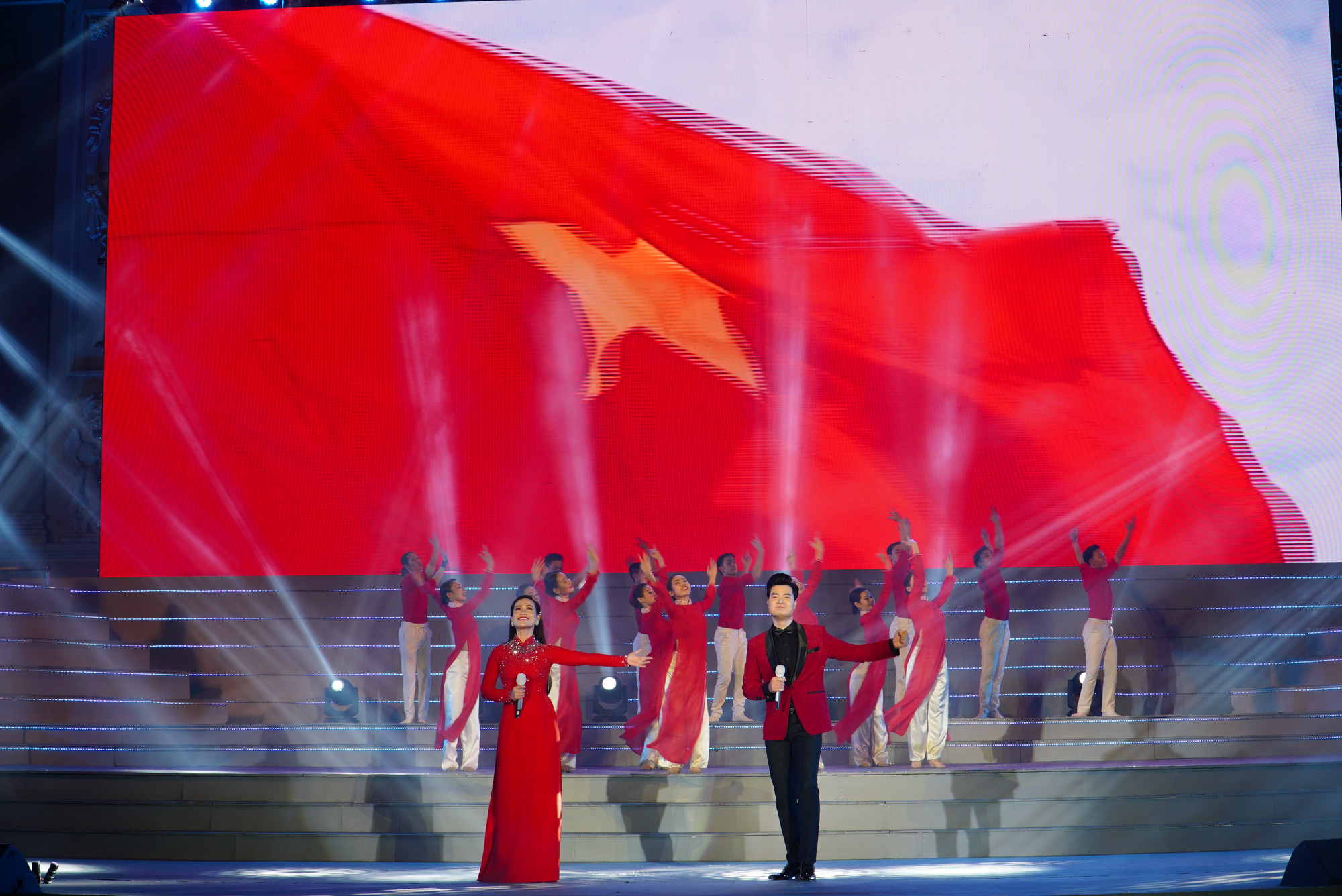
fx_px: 2014
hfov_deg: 36.9
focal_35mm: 54
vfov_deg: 25.1
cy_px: 448
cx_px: 671
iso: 200
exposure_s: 1/50
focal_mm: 36
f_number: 7.1
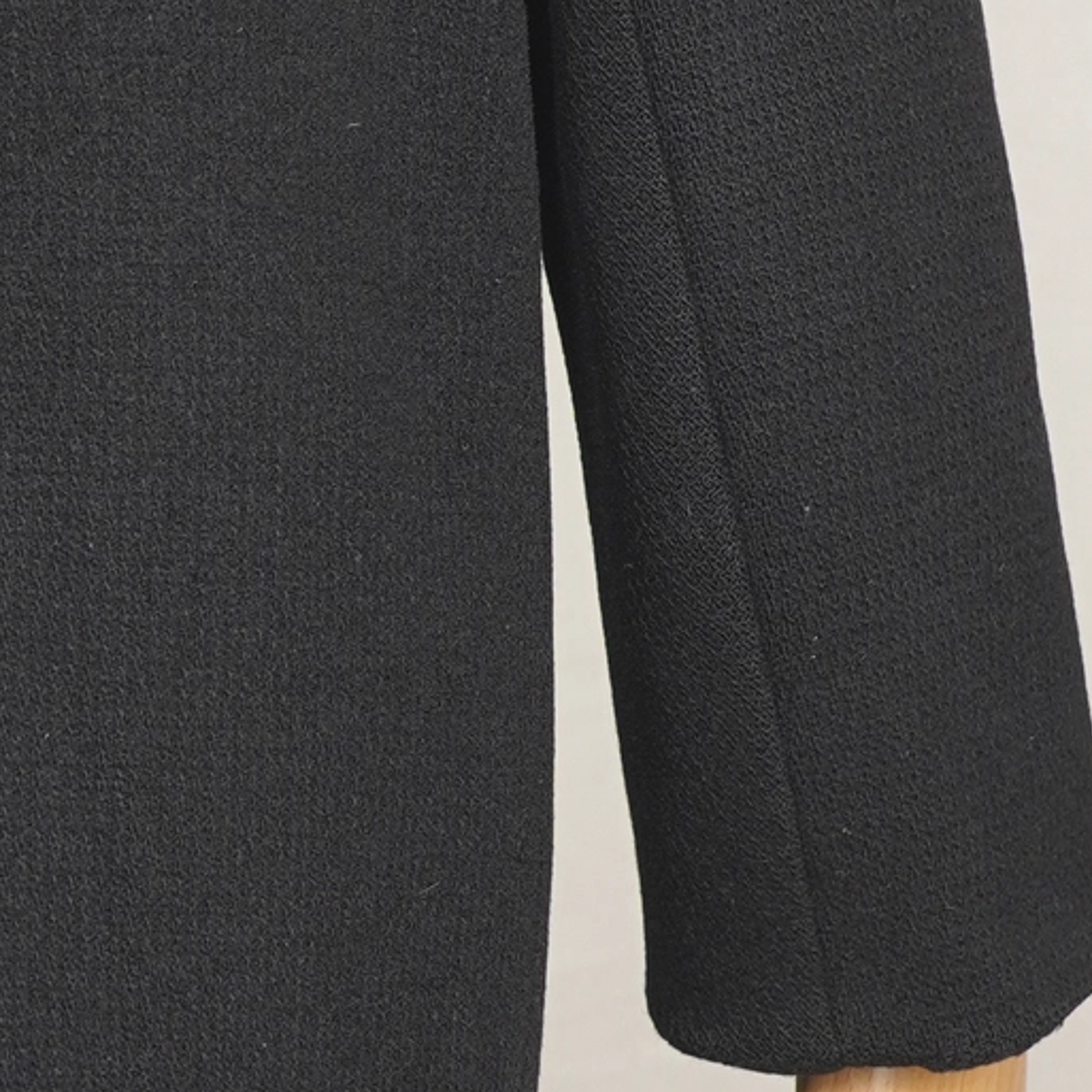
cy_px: 351
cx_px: -413
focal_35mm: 229
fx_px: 8173
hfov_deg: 7.5
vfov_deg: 7.6
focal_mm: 32
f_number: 4
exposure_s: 1/20
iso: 200
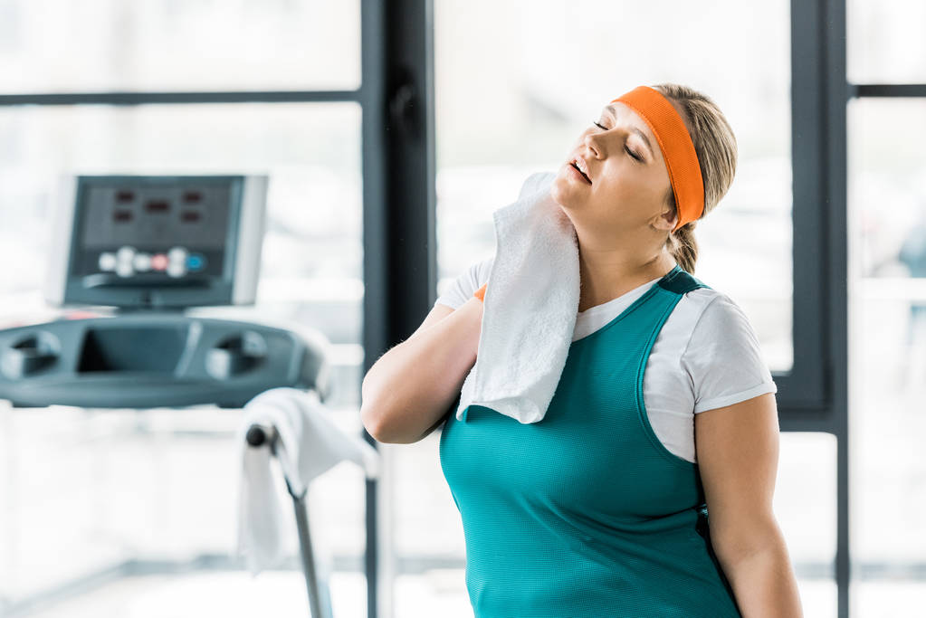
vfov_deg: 10.2
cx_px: 463
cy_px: 309
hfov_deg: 15.2
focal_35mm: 135
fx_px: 3474
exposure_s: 1/200
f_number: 3.2
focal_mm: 135
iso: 500
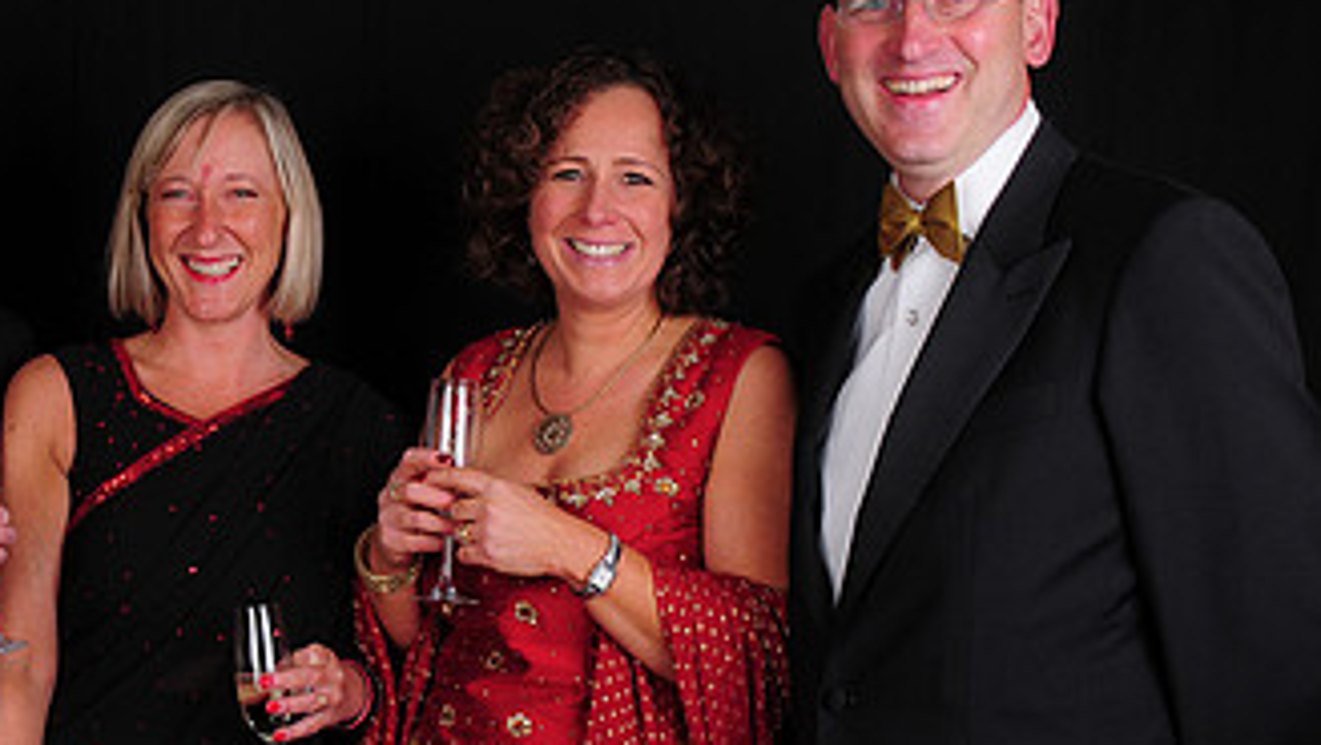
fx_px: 2138
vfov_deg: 19.7
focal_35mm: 61
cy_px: 481
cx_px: 306
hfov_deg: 33.5
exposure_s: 1/125
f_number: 8
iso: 200
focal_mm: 22
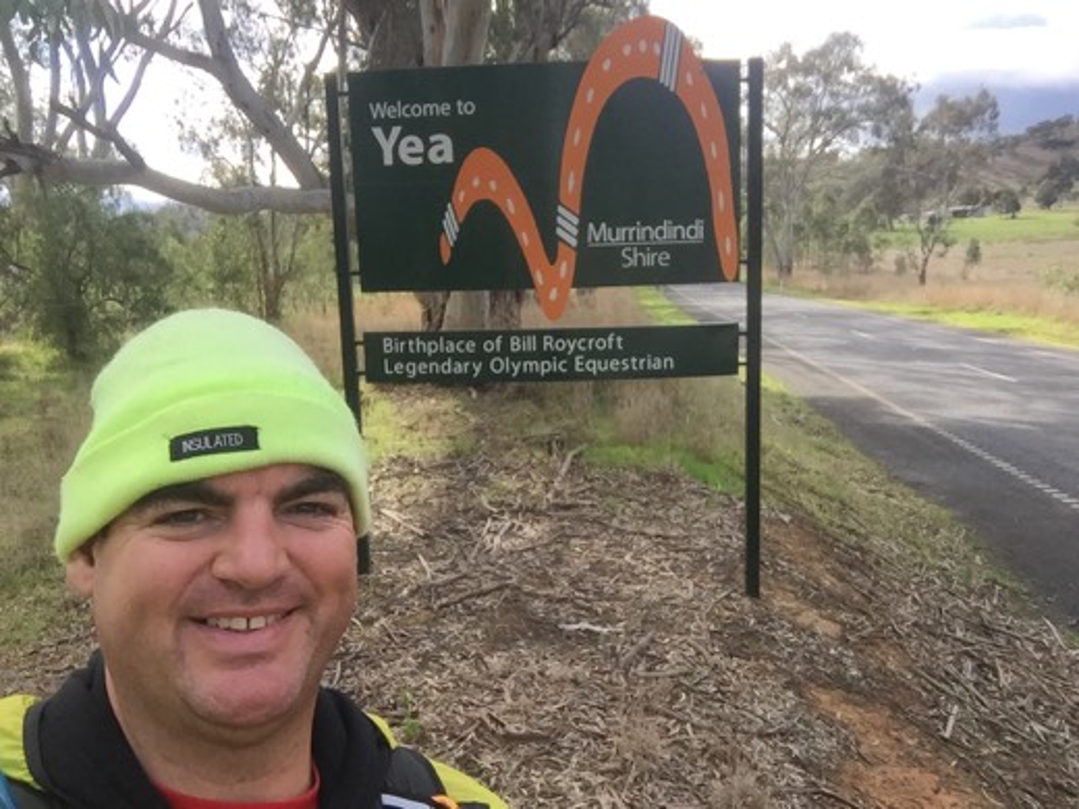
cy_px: 404
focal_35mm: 31
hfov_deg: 58.4
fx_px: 966
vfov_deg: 45.4
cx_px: 540
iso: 32
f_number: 2.2
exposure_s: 1/343
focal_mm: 2.65
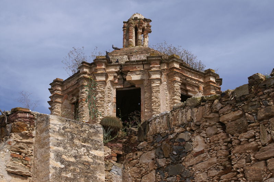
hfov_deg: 33.4
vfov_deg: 22.6
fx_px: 456
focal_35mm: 60
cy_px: 91
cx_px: 137
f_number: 7.1
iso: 100
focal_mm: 40
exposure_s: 1/500
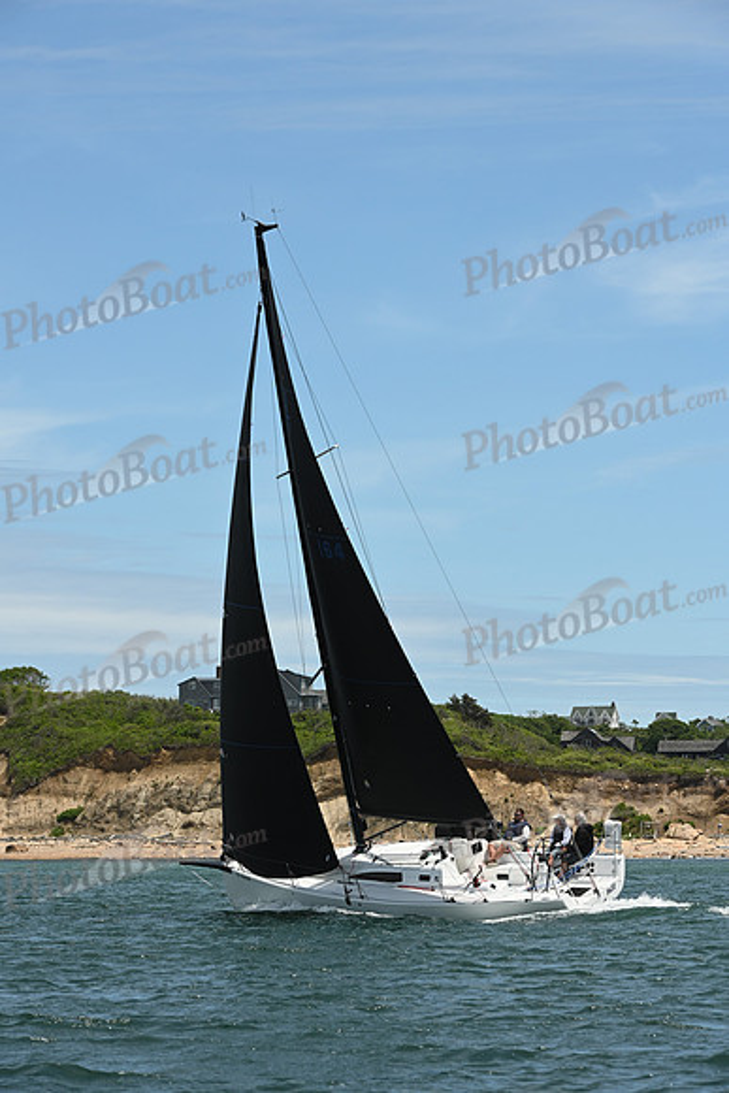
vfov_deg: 17.6
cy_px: 546
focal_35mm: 116
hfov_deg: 11.8
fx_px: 3521
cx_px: 364
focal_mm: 116
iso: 320
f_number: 8
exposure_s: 1/1000
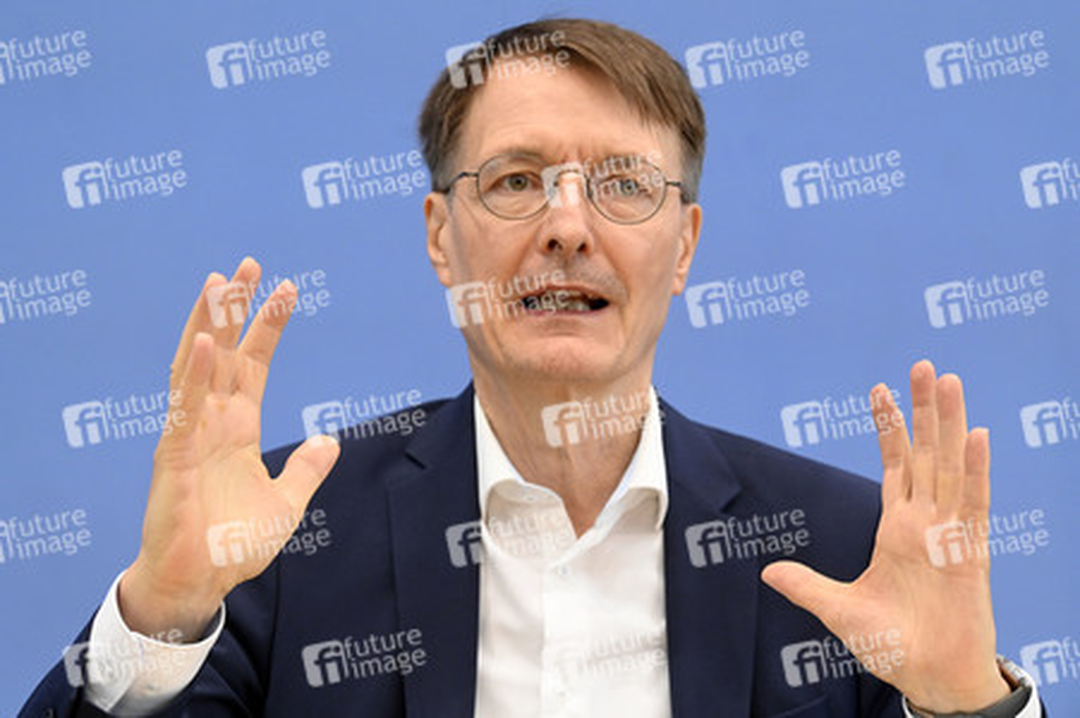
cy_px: 359
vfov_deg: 10.1
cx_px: 540
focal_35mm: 135
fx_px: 4047
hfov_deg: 15.2
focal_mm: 135
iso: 5000
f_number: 5.6
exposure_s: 1/640
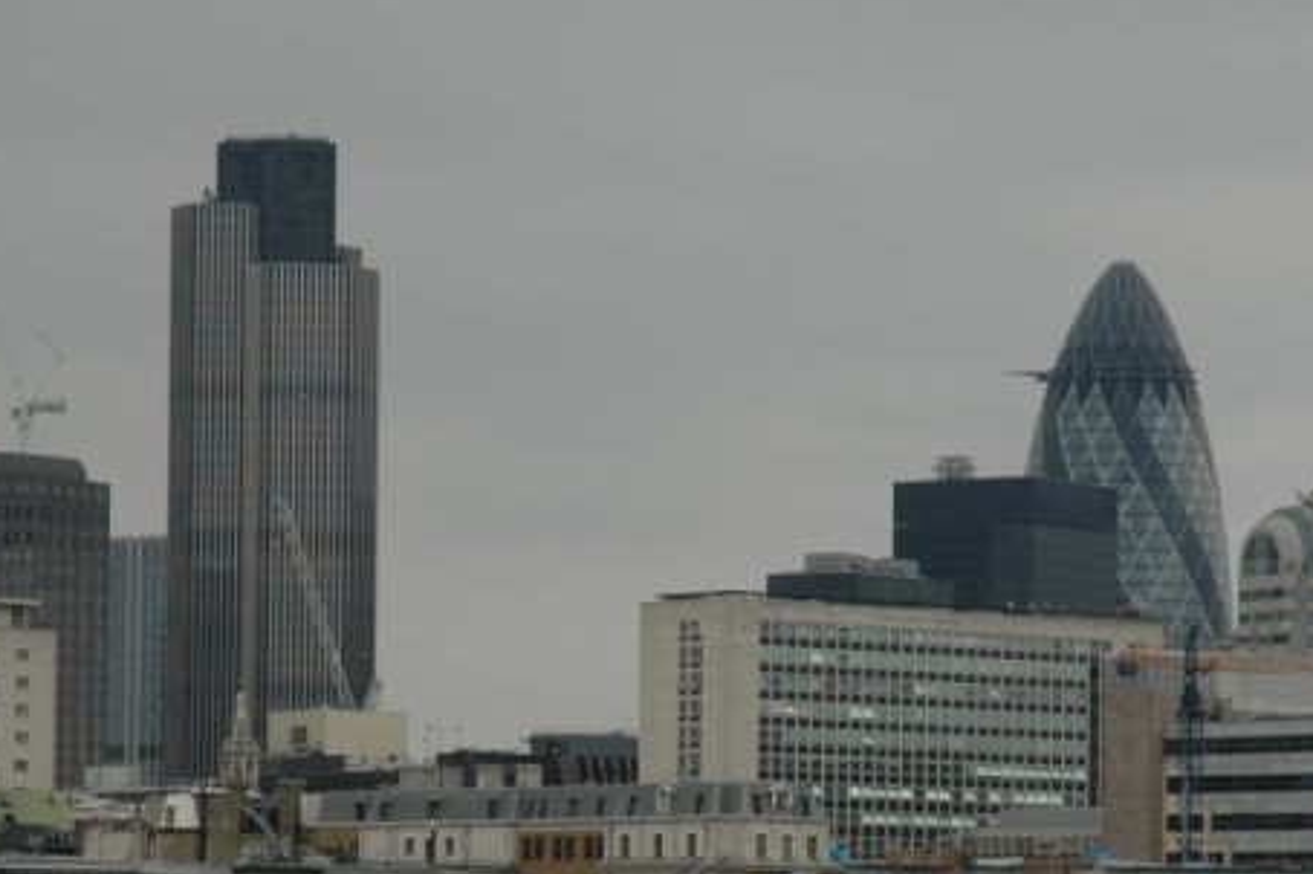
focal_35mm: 167
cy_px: 671
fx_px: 6086
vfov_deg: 8.2
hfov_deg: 12.3
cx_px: 726
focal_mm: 70
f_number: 6.3
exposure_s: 1/160
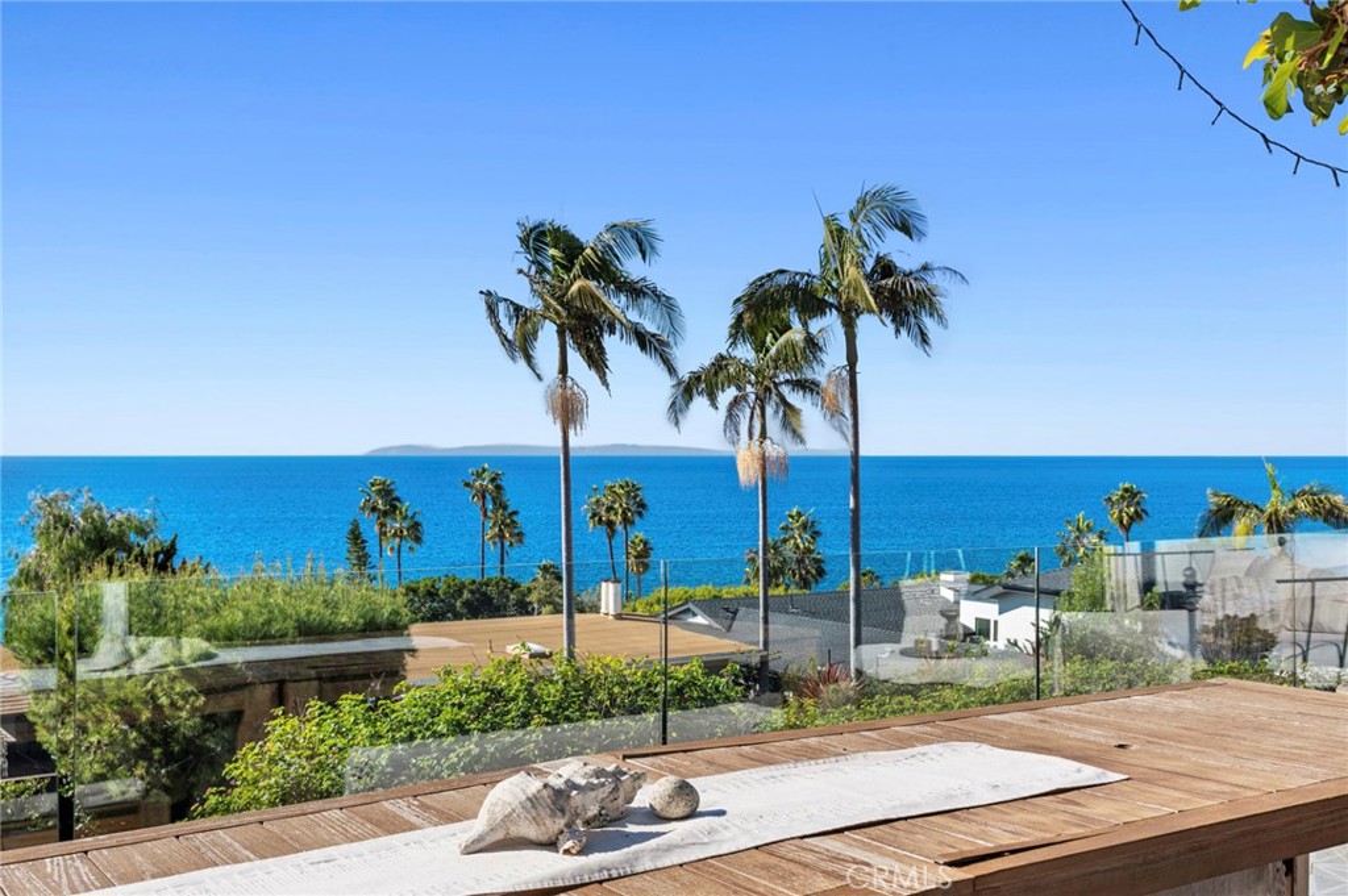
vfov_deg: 36.8
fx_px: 1347
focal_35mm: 36
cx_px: 674
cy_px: 448
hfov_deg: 53.2
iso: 80
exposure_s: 1/500
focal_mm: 36
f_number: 9
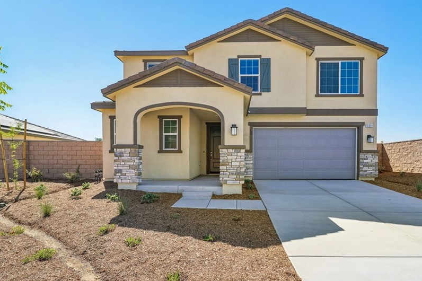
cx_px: 233
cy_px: 163
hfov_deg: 89.7
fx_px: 211
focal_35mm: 18
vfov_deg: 66.9
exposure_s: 1/125
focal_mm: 14
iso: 100
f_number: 8
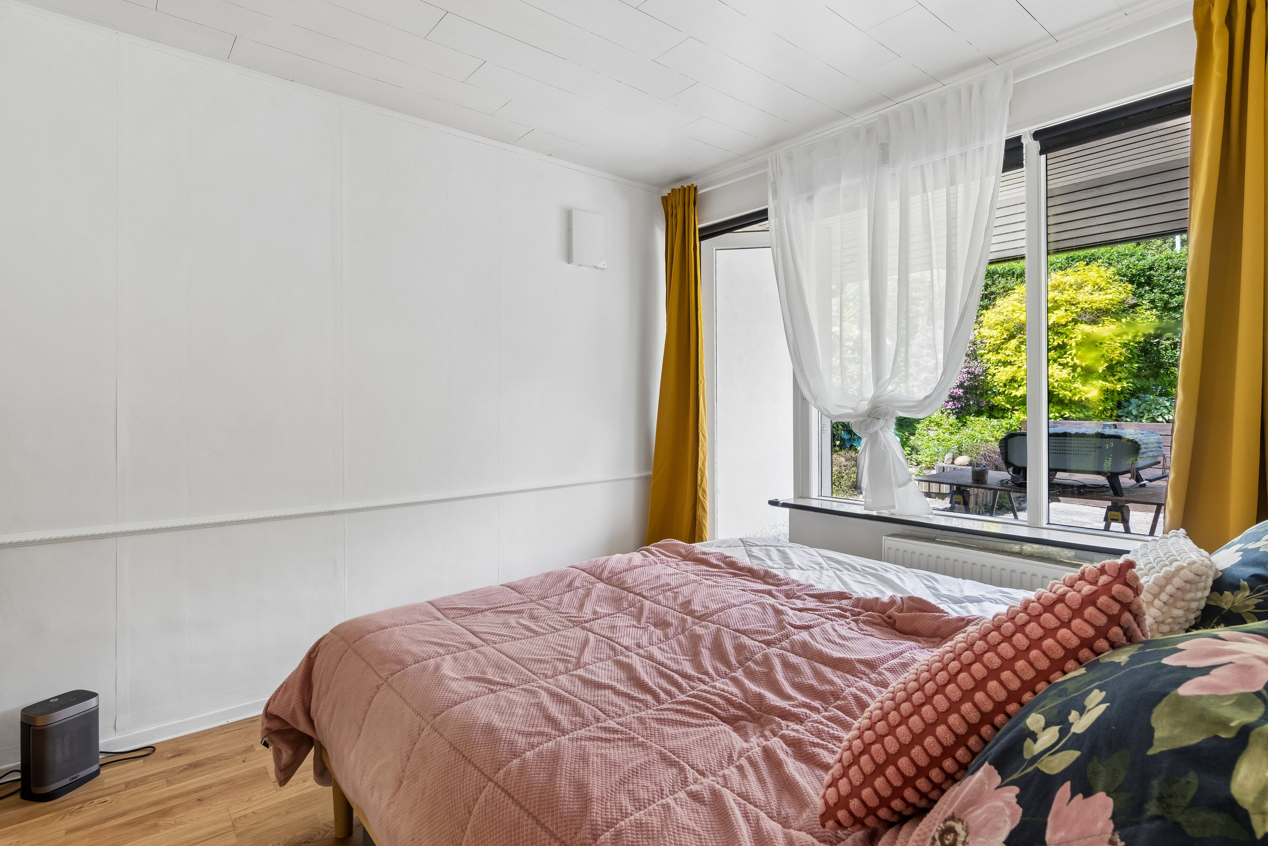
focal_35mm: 16
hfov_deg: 95.0
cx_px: 634
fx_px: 581
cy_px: 423
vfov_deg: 72.1
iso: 200
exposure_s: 1/10
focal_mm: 11
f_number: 8
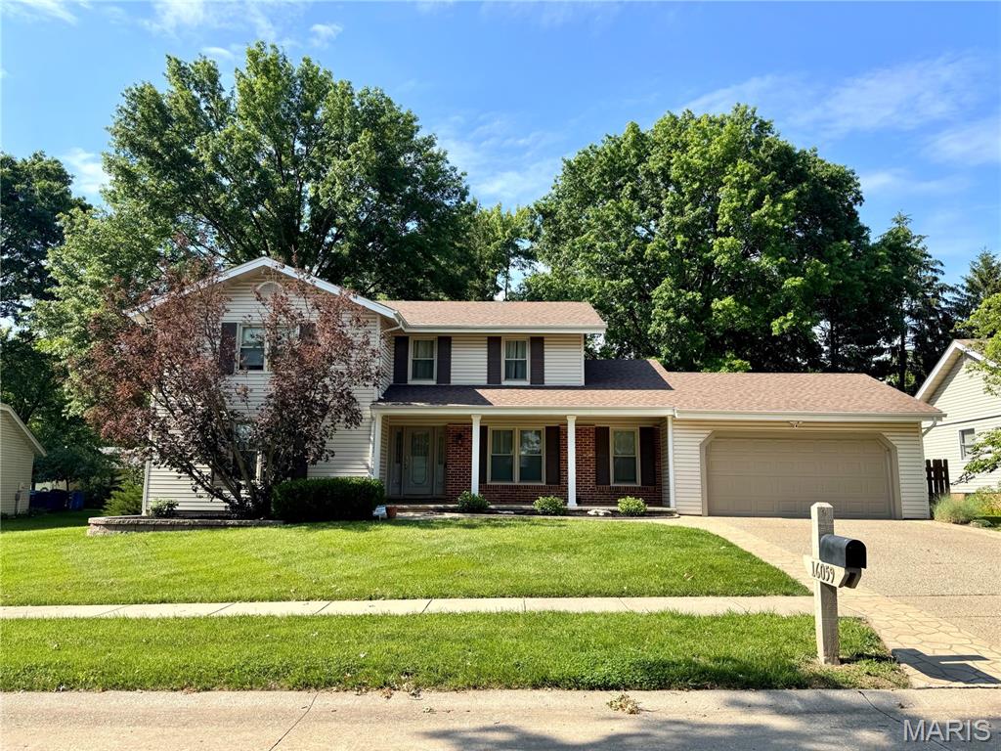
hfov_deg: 71.6
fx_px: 694
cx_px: 500
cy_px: 376
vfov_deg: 56.8
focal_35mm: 24
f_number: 1.78
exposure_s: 1/2415
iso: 80
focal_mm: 6.76
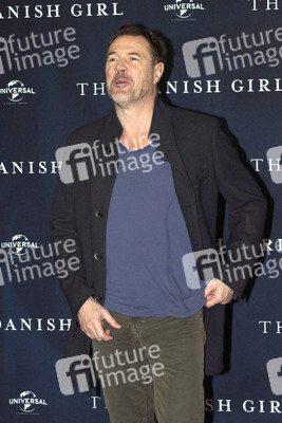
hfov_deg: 9.2
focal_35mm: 150
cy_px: 212
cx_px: 141
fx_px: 1761
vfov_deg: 13.7
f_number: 7.1
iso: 1250
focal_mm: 100
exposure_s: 1/250
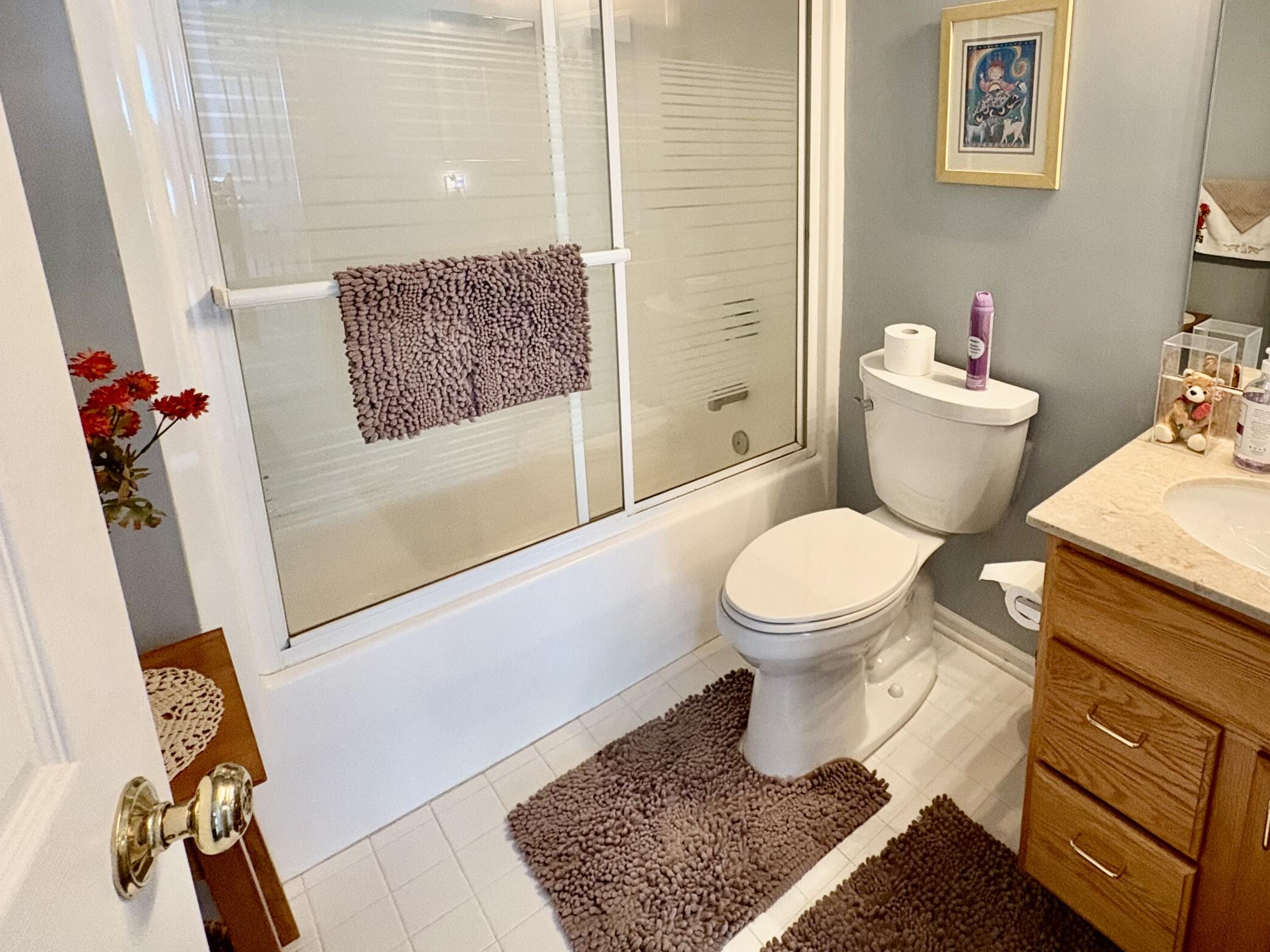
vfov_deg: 64.1
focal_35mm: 20
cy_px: 310
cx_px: 832
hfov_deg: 79.4
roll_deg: -0.1
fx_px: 734
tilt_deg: -12.9
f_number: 2.2
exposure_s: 1/60
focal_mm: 2.22
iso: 320
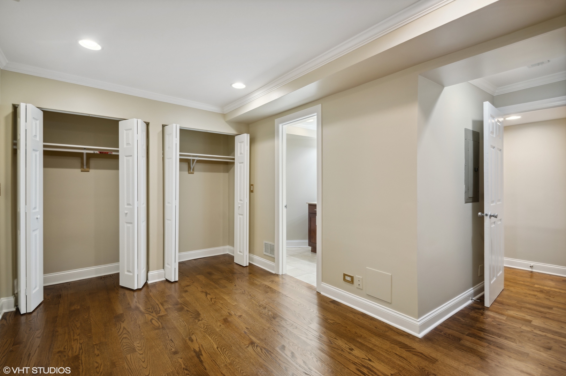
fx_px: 251
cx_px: 283
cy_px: 188
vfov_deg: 73.7
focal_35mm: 16
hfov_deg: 96.8
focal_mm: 10.6
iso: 100
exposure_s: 1/3.33
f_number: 11
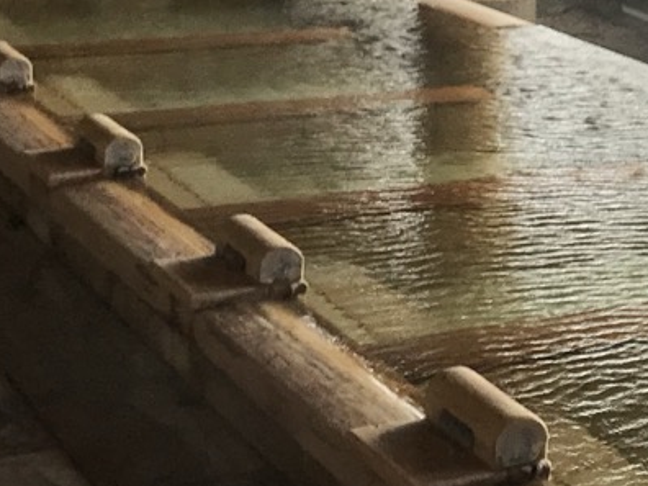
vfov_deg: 12.9
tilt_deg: -6.6
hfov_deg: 16.5
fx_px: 2115
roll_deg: -2.8
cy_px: -52
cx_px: 823
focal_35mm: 113
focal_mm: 3.99
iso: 32
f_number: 1.8
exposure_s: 1/60
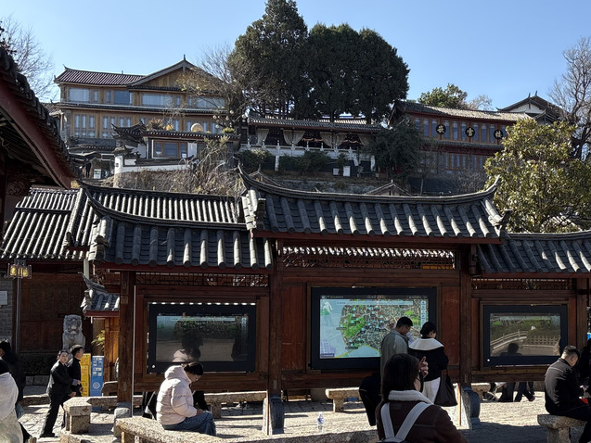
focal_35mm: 49
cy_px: 281
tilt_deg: +3.3
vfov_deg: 29.6
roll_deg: +0.7
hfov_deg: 37.8
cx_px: 456
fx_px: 837
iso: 50
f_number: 1.6
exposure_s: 1/1706
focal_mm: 5.96
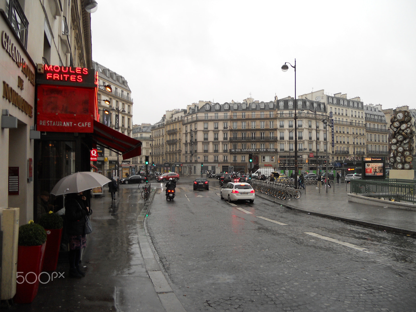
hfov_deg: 65.3
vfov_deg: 51.4
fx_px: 324
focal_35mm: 27
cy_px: 156
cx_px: 208
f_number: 3.2
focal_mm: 4.9
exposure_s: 1/125
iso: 80
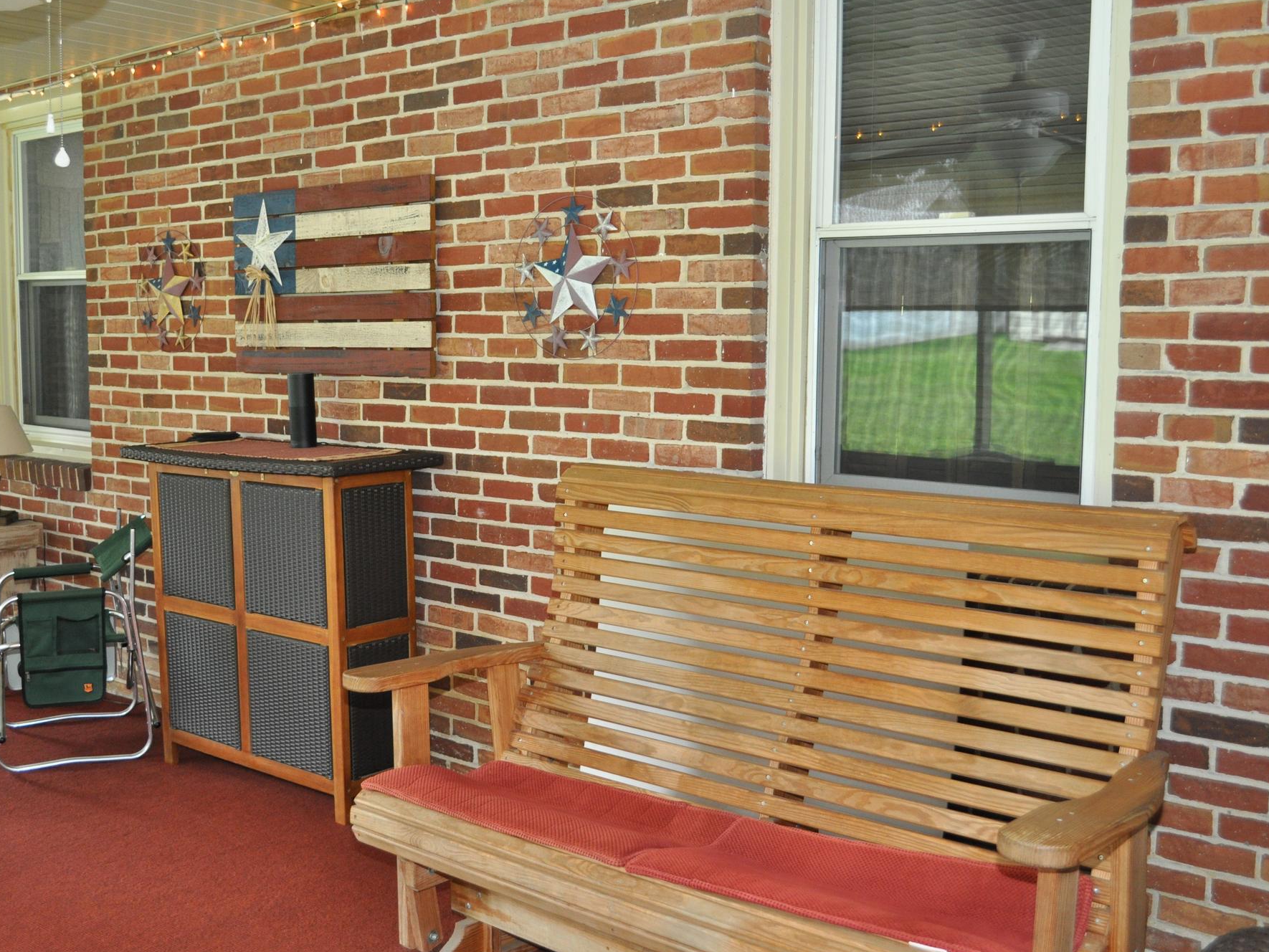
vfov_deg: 36.0
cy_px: 482
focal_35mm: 40
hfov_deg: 46.7
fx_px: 1467
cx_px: 545
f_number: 4
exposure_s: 1/60
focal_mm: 24
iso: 800
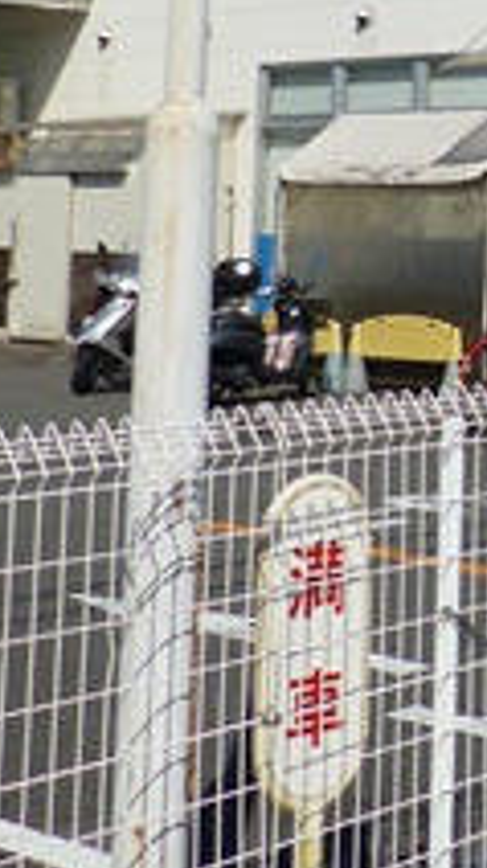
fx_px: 1816
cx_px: 753
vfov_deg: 25.0
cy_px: -82
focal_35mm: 79
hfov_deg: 14.2
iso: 100
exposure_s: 1/250
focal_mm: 4.3
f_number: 9
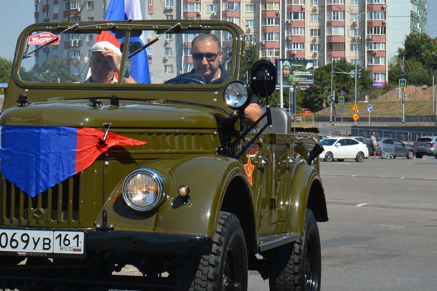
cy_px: 131
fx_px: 1360
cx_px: 98
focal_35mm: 112
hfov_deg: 18.1
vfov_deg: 12.2
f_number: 9
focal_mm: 44
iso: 100
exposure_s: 1/320
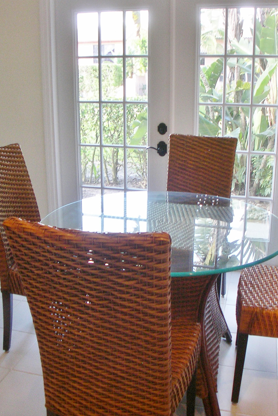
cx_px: 144
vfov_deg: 35.0
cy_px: 198
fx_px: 660
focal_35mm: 57
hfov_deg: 23.8
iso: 100
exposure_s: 1/42
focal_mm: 8
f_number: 2.8
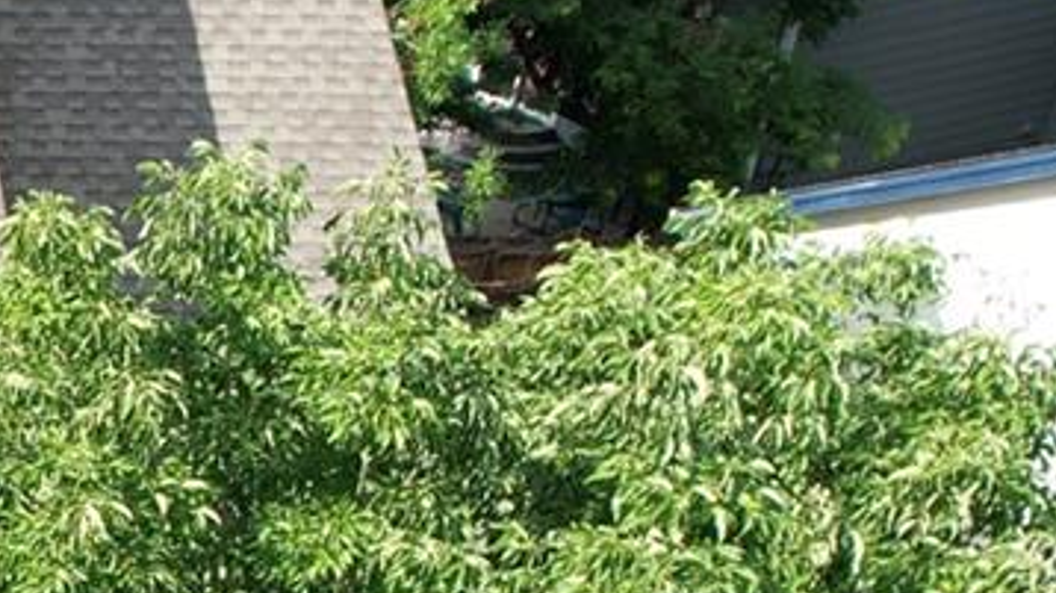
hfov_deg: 16.8
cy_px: 977
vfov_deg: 11.1
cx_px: -906
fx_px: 2883
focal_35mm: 103
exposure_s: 1/725
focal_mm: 8.38
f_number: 2.8
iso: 100
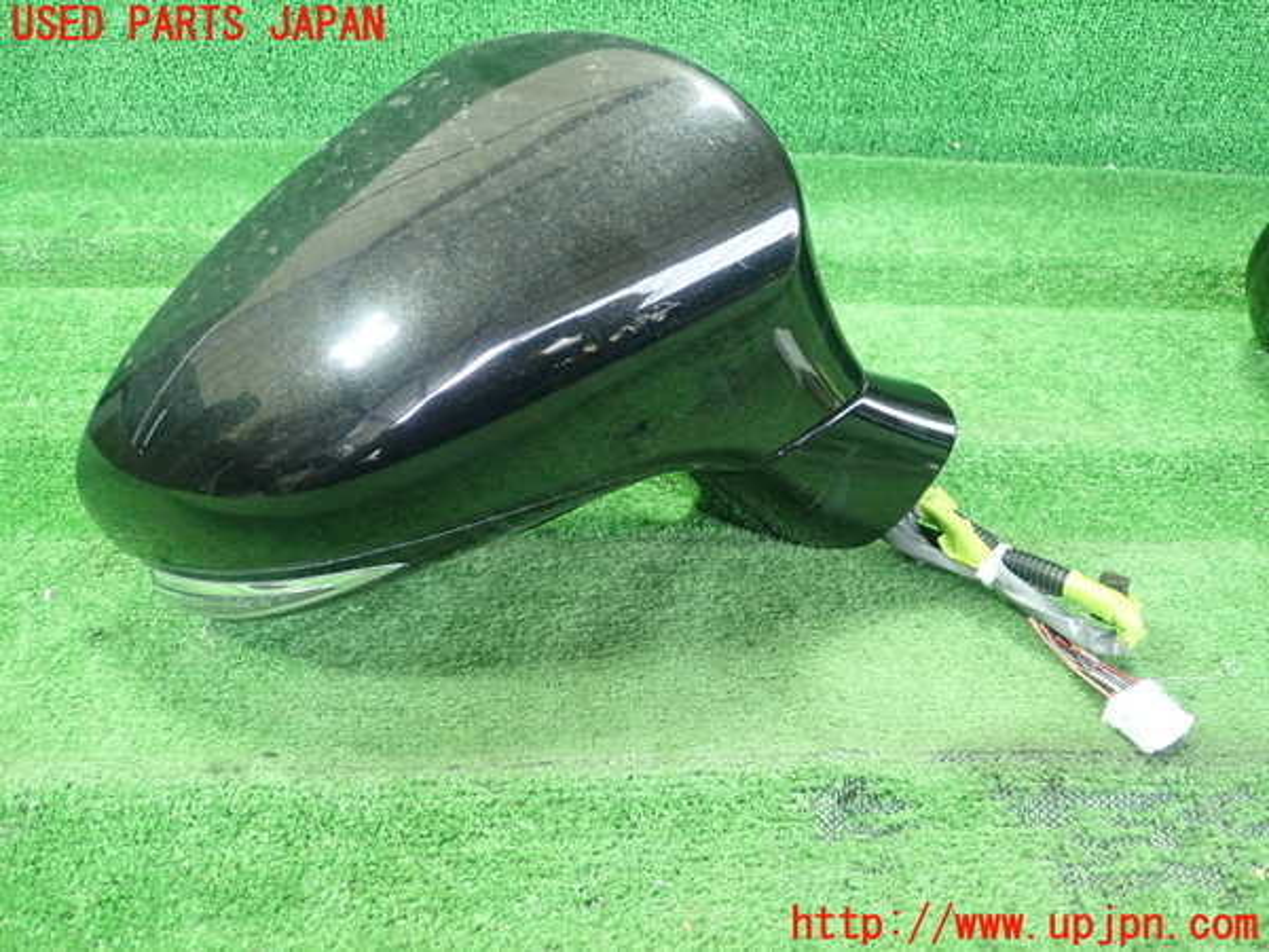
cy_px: 476
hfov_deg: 60.0
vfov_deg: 46.8
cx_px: 634
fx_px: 1100
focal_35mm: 30
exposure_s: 1/100
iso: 800
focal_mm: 5.5
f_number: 2.3
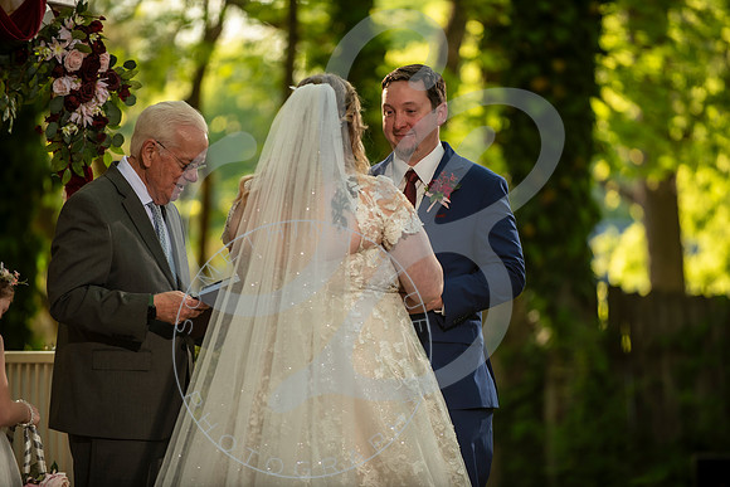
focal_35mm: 200
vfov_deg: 6.9
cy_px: 244
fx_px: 4056
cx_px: 365
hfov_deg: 10.3
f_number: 2.8
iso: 160
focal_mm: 200
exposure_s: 1/250
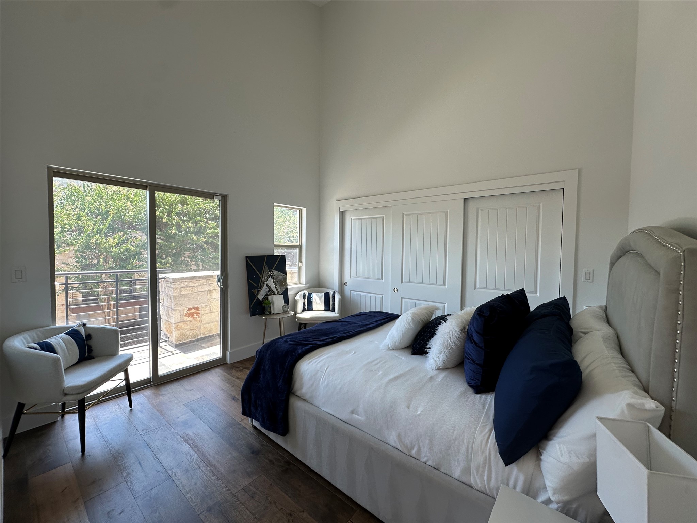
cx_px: 348
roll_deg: -0.7
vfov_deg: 85.7
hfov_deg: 102.1
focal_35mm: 14
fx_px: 282
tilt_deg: -1.9
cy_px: 262
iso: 64
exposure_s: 1/120
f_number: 2.2
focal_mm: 2.22
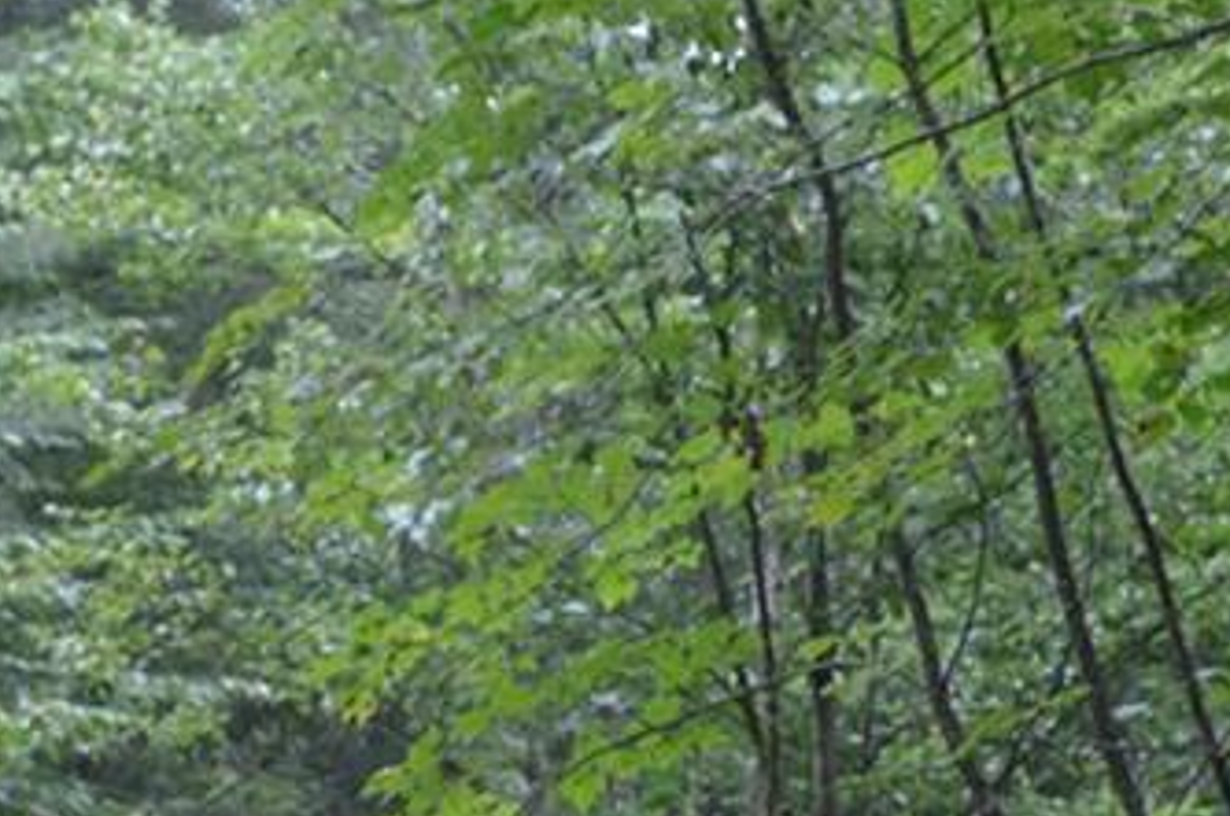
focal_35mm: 212
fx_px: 7233
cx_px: 561
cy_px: 1071
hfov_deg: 9.7
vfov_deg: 6.4
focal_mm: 46
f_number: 5.3
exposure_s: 1/100
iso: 400
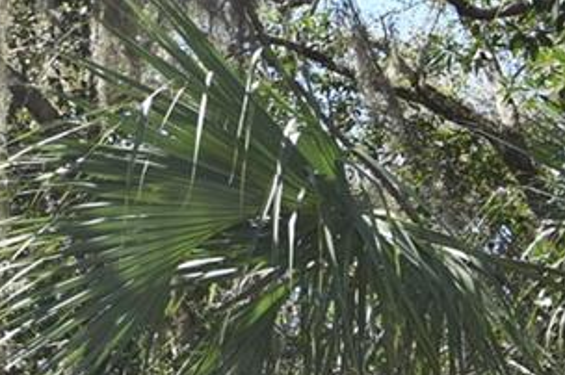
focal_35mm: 79
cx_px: -208
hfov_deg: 22.4
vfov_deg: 16.4
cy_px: 481
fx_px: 1239
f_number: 5.6
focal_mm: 10
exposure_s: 1/125
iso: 100
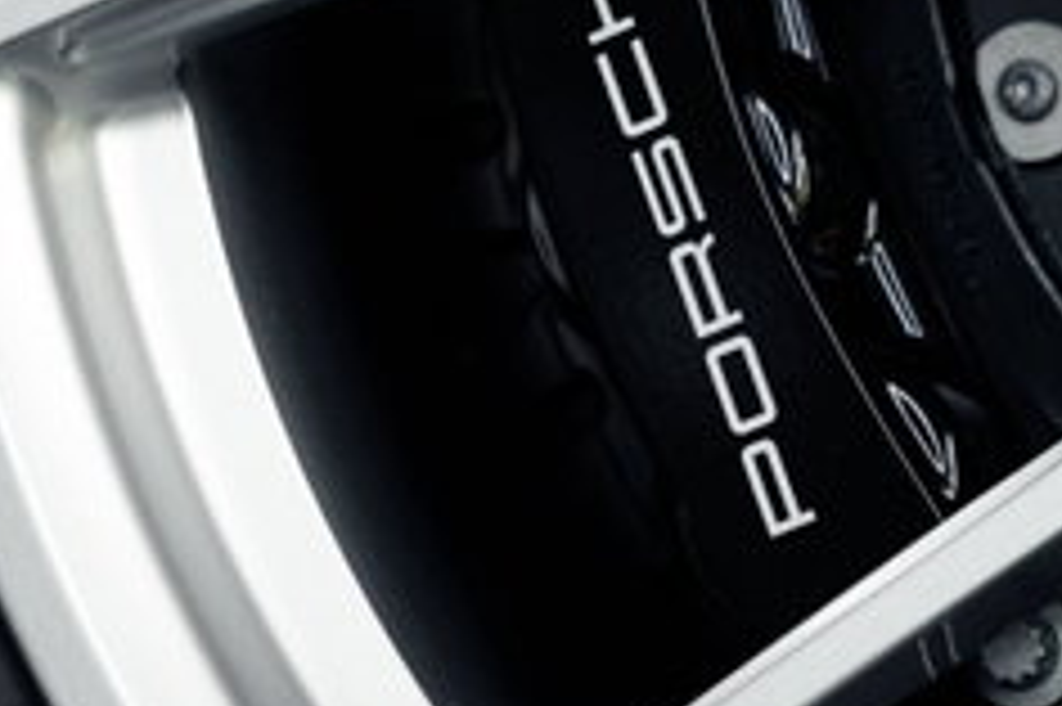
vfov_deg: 5.8
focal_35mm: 235
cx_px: 378
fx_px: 6927
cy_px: 553
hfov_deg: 8.8
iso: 640
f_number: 2.8
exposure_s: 1/250
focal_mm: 70
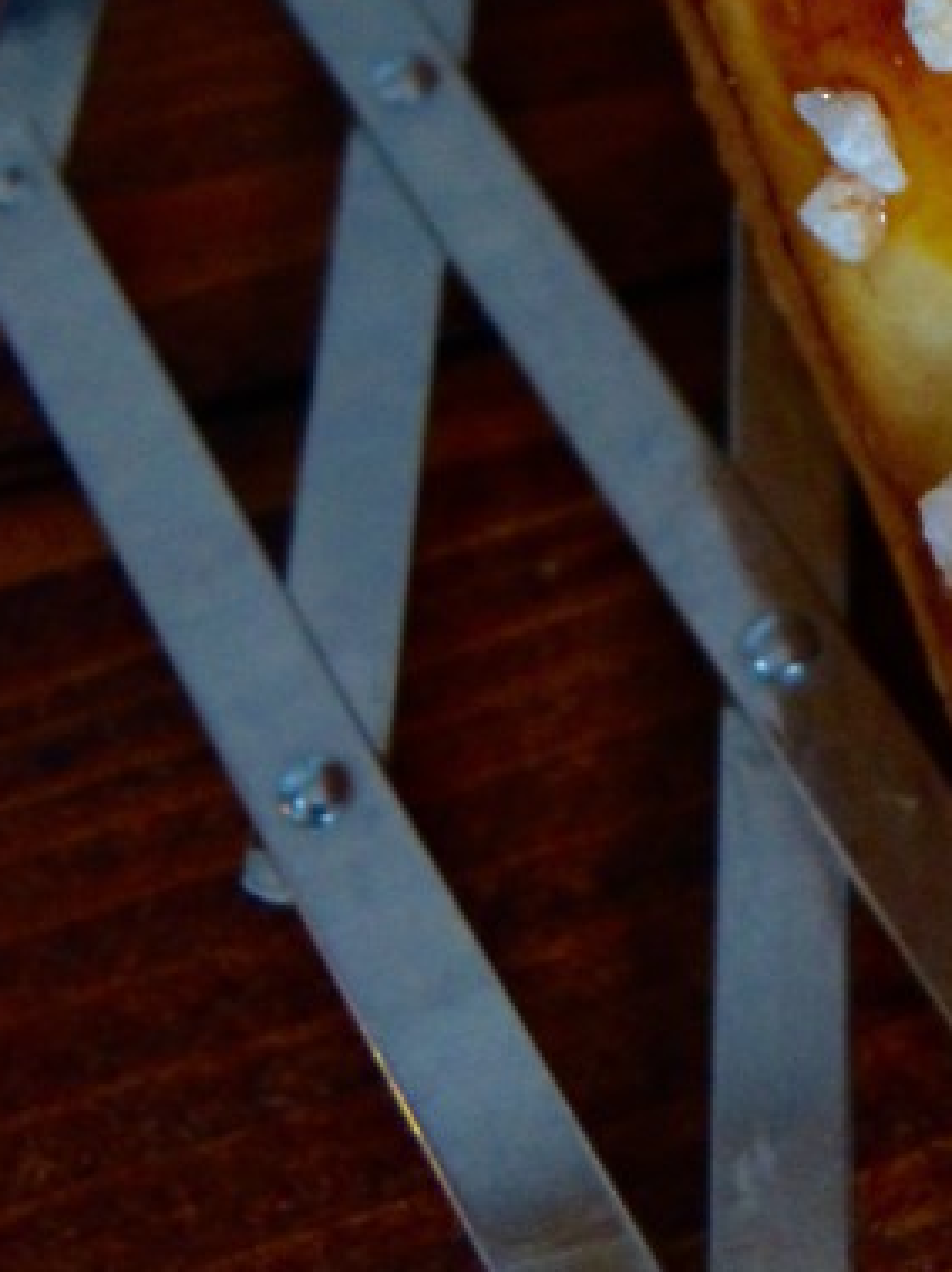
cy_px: -155
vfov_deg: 21.9
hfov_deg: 16.5
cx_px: 1255
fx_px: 3084
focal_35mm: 84
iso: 400
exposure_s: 1/20
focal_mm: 5.2
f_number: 2.9
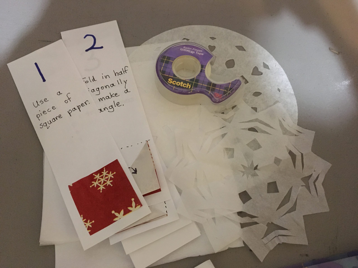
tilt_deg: -67.2
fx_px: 300
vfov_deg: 48.2
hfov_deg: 61.7
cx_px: 179
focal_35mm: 29
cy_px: 134
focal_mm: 4.15
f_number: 2.2
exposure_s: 1/15
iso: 500
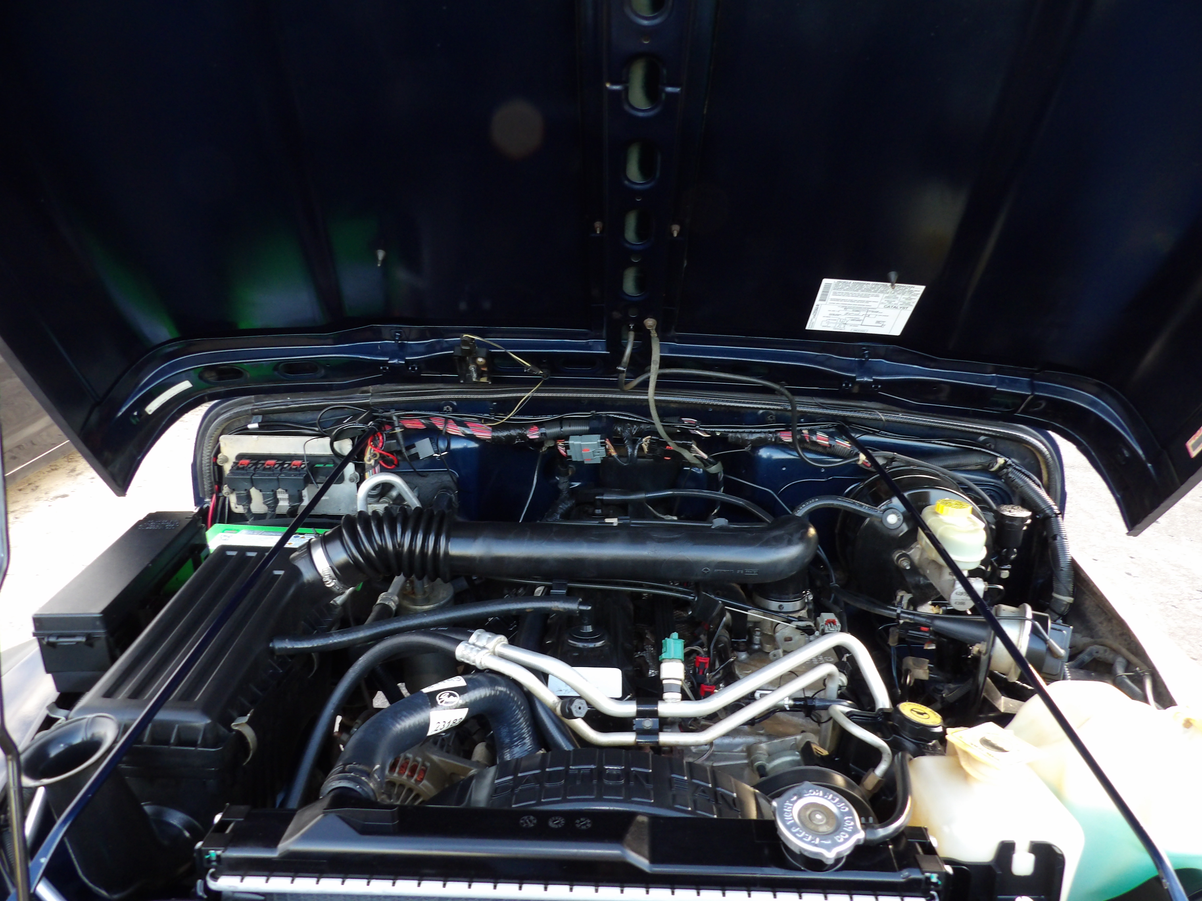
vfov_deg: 56.8
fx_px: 833
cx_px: 601
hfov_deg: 71.6
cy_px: 450
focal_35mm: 24
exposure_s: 1/28
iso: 200
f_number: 3.2
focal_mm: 4.3
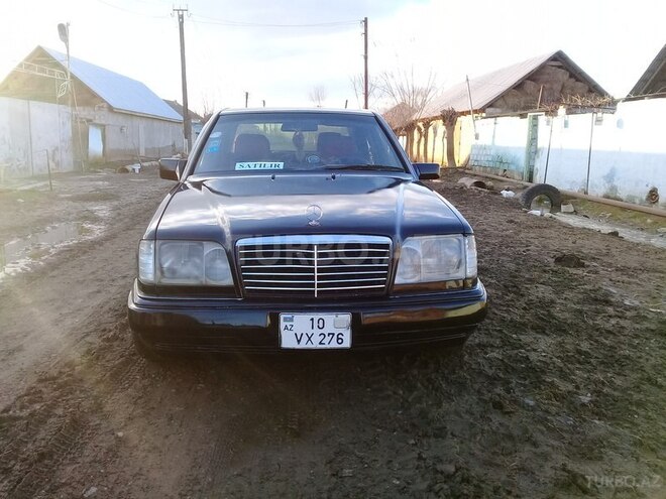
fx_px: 596
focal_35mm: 31
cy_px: 250
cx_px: 333
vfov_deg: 45.4
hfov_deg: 58.4
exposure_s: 1/140
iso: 50
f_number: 2.2
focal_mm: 3.3
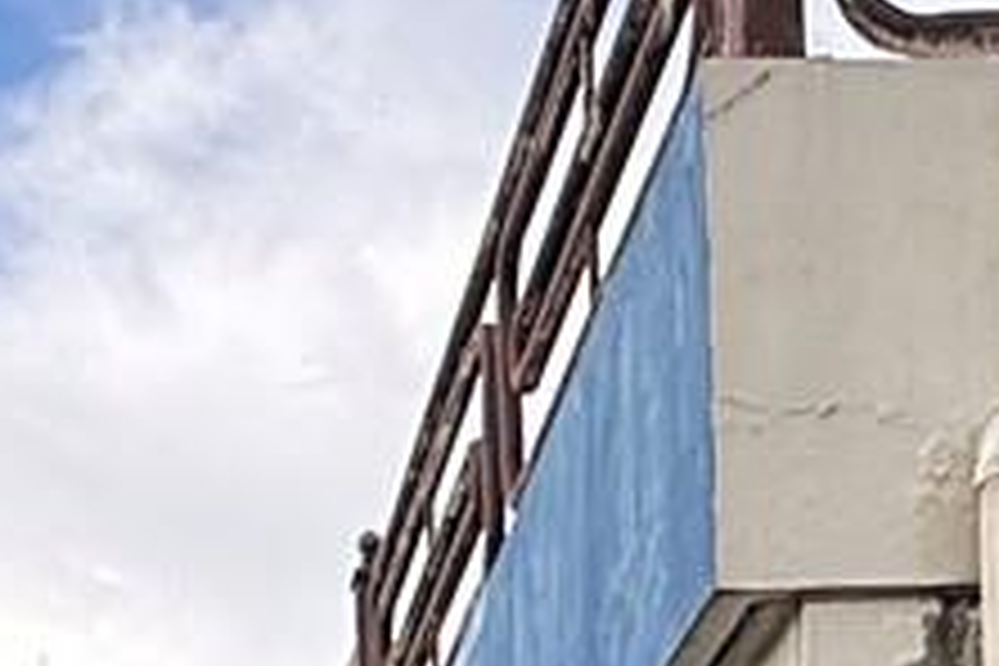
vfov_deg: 10.2
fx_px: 2914
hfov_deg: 19.1
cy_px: 1894
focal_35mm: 105
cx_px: 122
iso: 50
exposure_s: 1/204
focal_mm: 2.22
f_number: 2.2
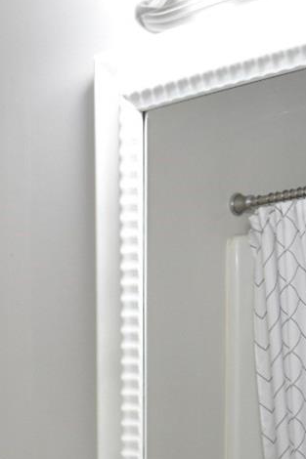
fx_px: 1250
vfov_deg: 19.0
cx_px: -110
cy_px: 627
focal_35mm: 98
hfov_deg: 13.4
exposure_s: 1/100
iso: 1000
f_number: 5
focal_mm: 20
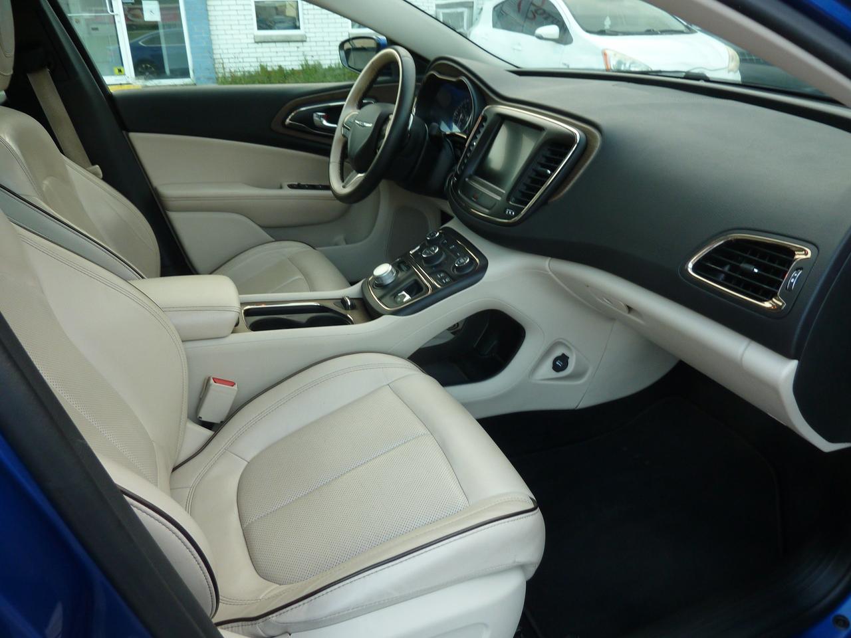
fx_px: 615
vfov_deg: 54.9
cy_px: 319
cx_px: 426
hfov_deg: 69.4
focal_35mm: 25
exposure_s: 1/30
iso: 100
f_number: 3.3
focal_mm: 4.1
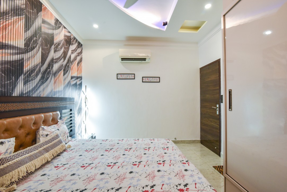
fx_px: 128
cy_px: 96
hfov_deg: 96.7
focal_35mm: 16
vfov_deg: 73.8
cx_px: 144
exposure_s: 1/30
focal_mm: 16
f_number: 8
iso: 1000
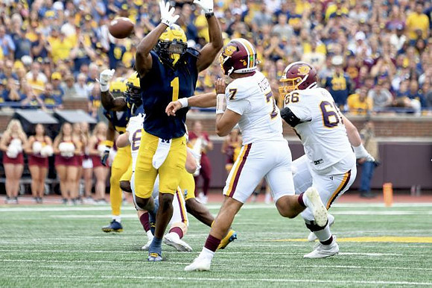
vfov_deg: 3.0
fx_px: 5577
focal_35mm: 465
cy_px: 144
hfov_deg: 4.4
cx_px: 216
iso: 800
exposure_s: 1/1000
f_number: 5.6
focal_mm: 310
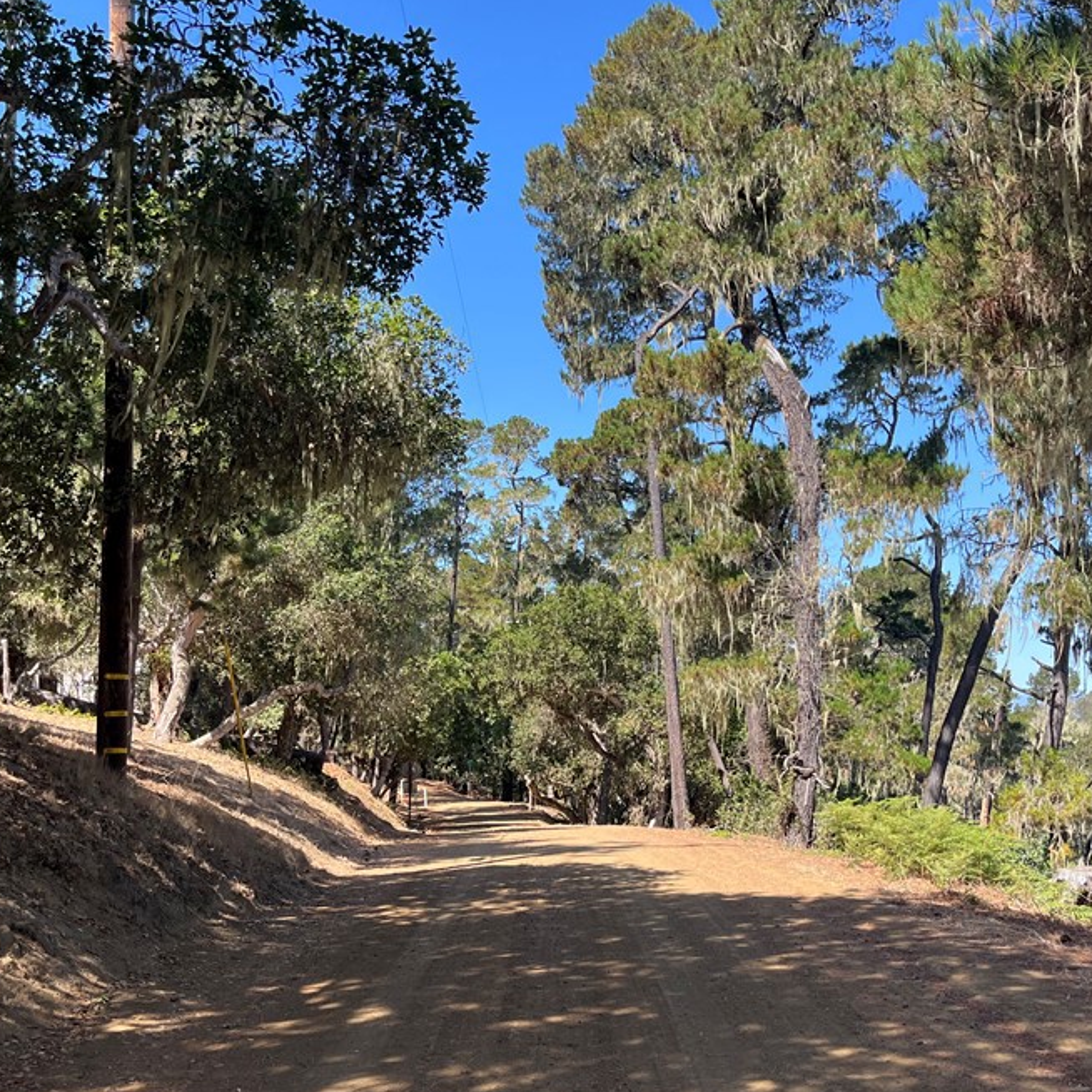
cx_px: 508
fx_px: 1285
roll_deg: +1.1
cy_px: 599
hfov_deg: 46.0
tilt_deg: +3.5
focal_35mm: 36
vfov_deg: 46.0
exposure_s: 1/943
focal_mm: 5.1
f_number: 1.6
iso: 50
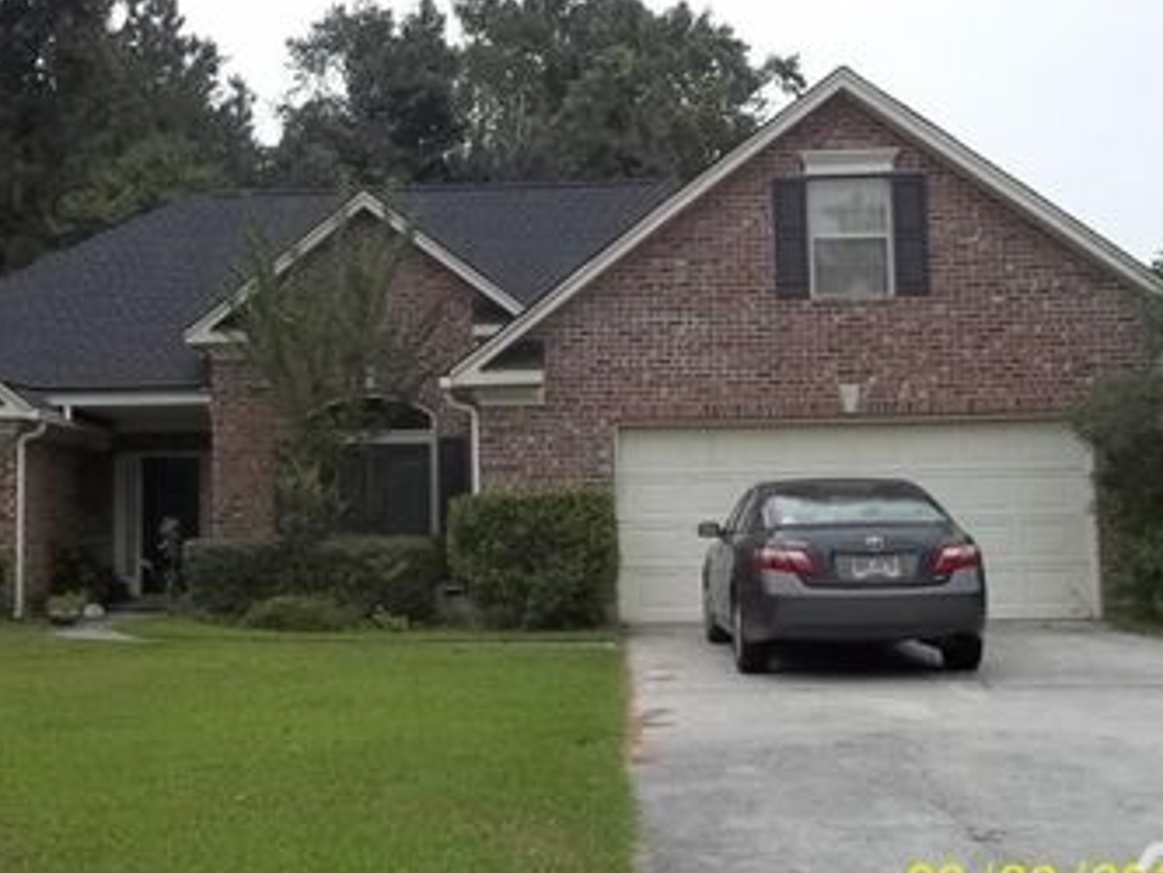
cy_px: 389
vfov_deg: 30.3
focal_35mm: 48
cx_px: 426
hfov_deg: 39.3
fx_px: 1613
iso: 64
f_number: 2.9
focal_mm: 5.7
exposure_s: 1/500
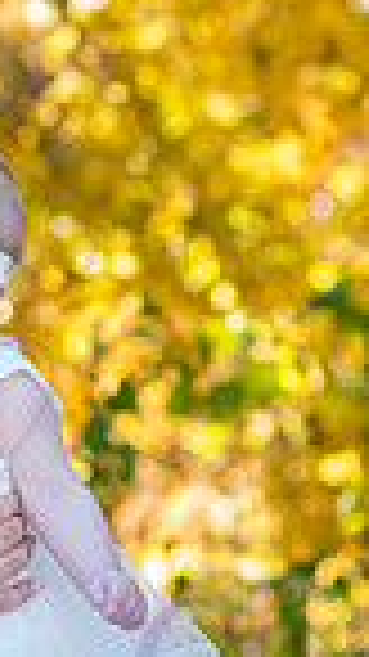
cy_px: 405
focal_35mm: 278
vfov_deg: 7.8
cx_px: -207
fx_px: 4841
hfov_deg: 4.3
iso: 800
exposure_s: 1/320
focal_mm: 86
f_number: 4.5
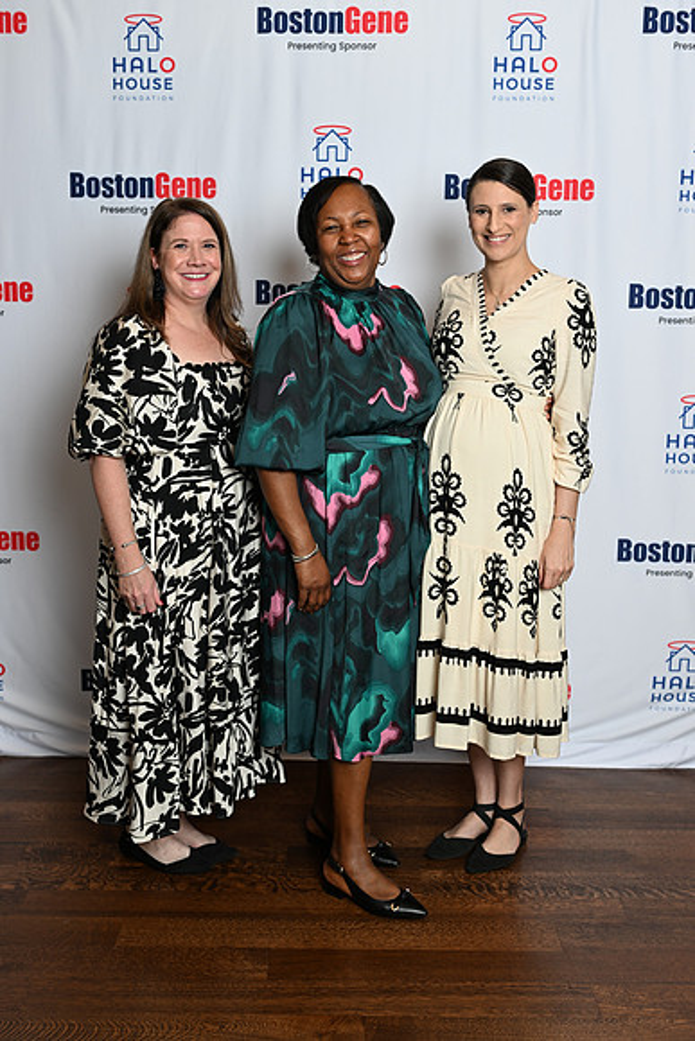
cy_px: 520
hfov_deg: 31.9
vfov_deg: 46.4
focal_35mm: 42
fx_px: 1215
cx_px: 348
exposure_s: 1/60
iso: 200
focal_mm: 42
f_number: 3.5
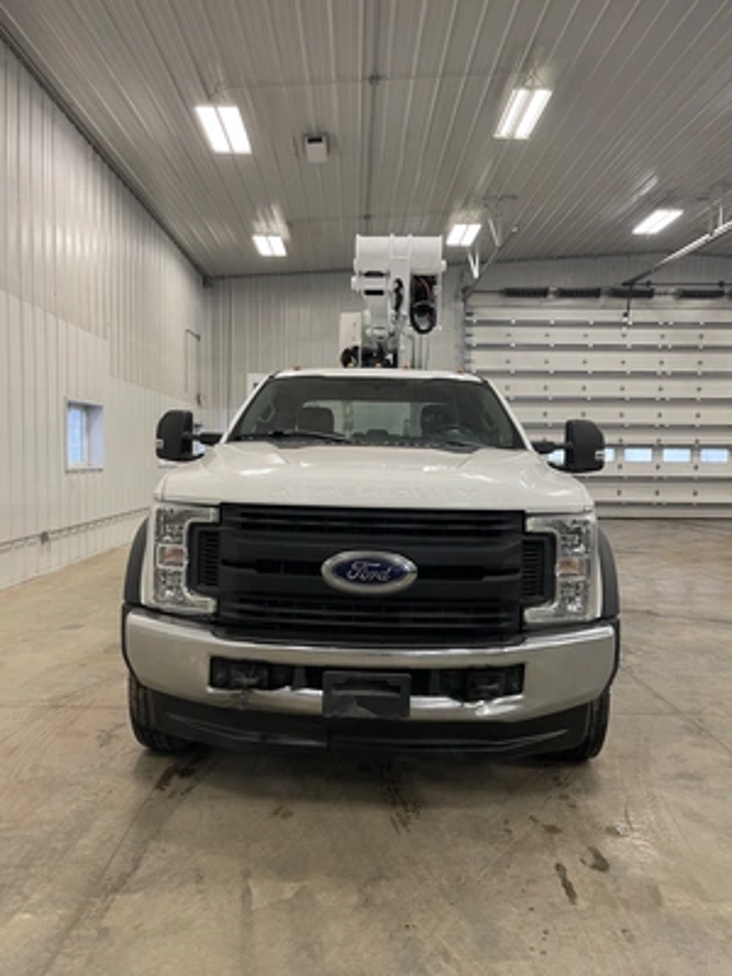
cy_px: 488
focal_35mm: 25
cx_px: 366
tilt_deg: -2.9
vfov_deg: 69.4
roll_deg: -0.6
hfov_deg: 54.9
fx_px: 705
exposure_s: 1/60
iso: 125
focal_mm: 5.1
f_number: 1.6
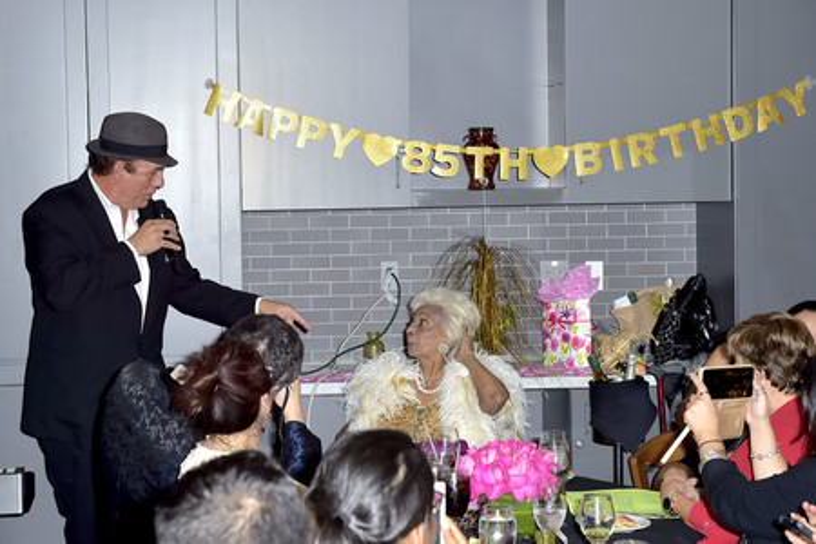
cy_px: 272
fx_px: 1587
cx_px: 408
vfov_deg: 19.5
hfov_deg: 28.8
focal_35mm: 70
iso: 400
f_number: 6.3
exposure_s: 1/250
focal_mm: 70
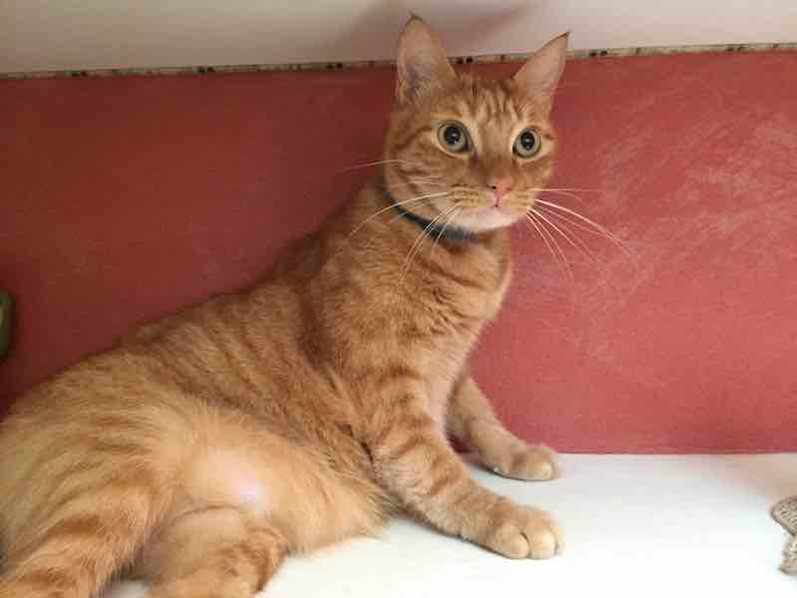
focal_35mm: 29
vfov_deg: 48.2
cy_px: 299
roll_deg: +0.6
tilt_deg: -2.9
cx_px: 398
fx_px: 668
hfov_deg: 61.7
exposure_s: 1/17
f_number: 2.2
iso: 320
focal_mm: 4.15
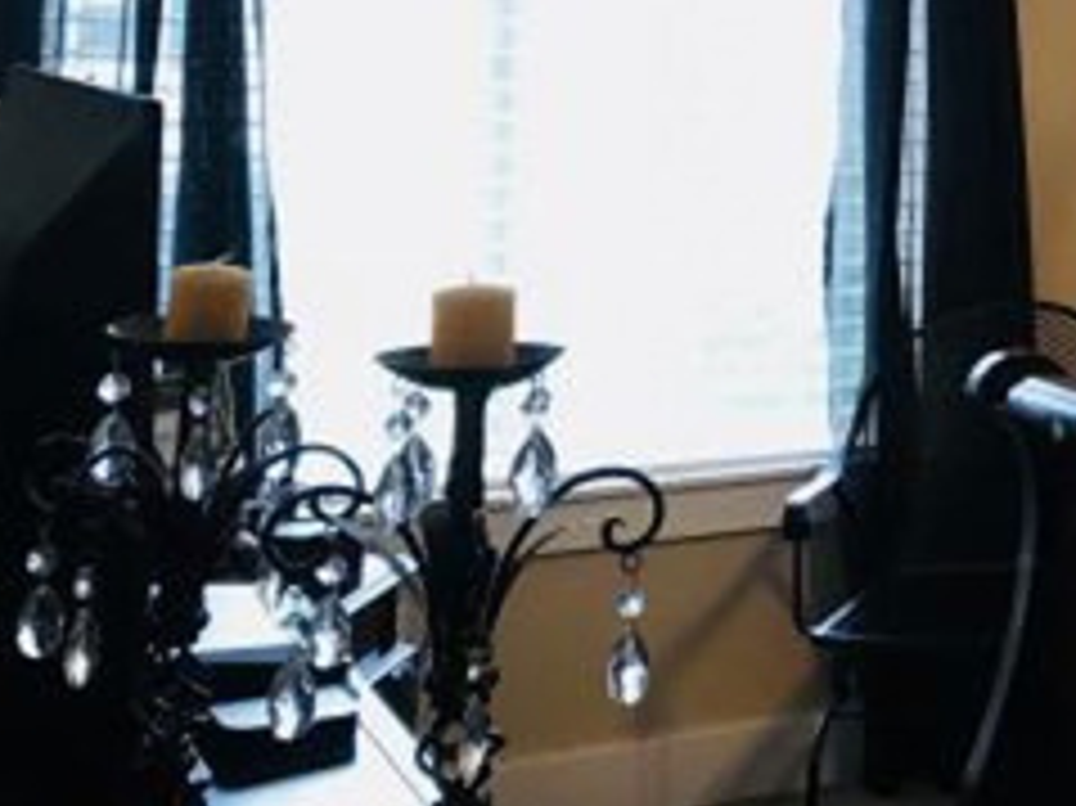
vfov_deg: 18.8
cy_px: -95
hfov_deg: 23.3
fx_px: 2330
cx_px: 1369
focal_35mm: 75
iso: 32
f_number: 1.8
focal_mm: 3.99
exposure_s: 1/24
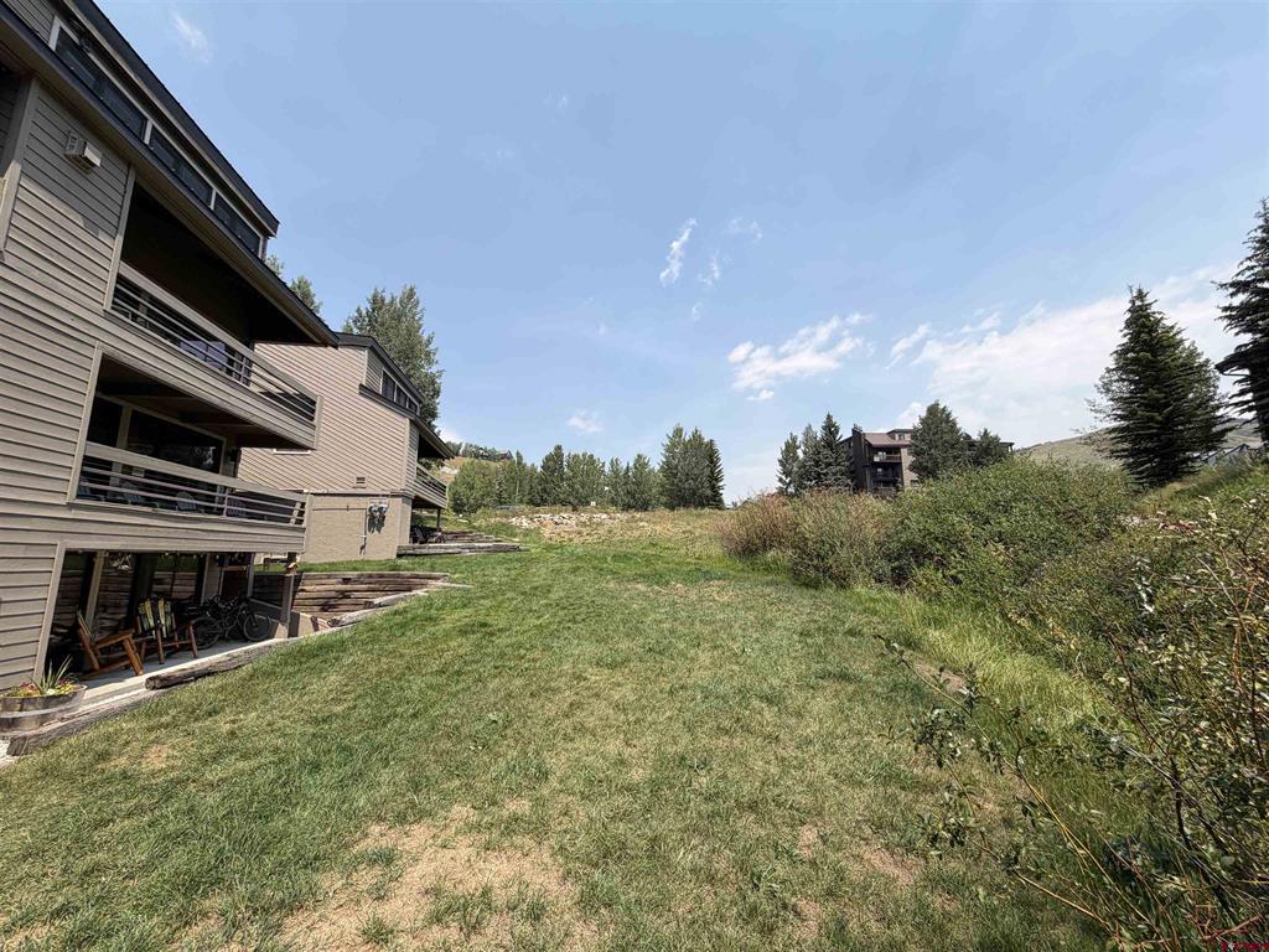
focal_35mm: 14
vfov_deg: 85.7
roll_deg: +0.6
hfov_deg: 102.1
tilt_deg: +9.4
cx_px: 634
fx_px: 513
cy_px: 476
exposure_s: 1/789
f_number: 2.2
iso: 20
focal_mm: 2.22
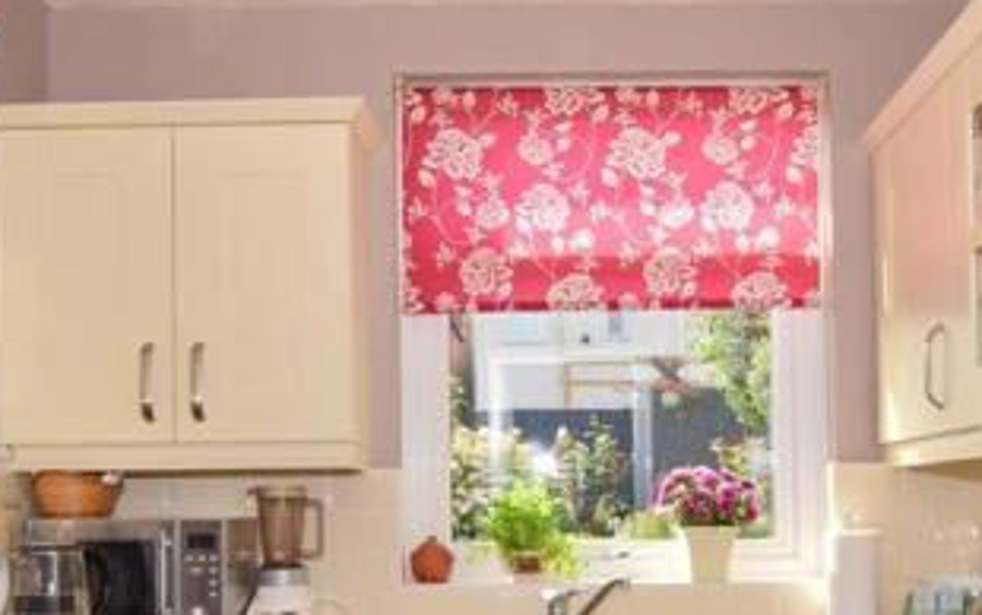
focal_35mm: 42
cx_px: 539
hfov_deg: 47.0
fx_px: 1127
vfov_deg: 29.7
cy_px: 502
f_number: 11
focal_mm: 13
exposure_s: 1/200
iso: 400
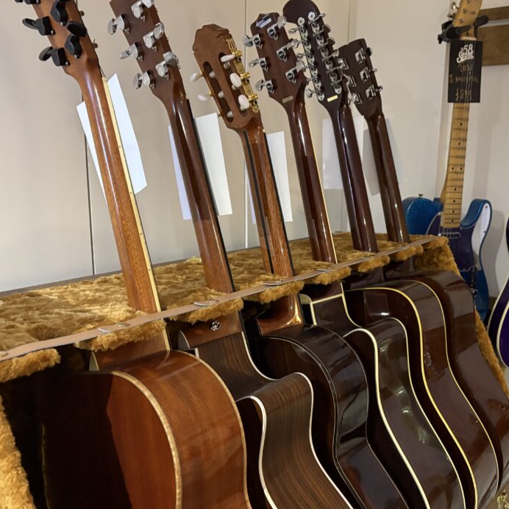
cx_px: 300
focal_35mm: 34
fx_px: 566
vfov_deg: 48.4
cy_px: 279
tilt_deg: -12.4
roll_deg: -1.0
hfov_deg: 48.2
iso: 640
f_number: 1.6
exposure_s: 1/25
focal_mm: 5.96
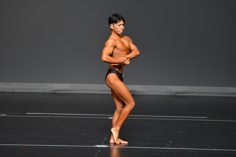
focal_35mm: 315
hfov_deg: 6.5
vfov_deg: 4.4
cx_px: 118
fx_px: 2064
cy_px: 78
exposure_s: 1/400
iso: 2500
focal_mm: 210
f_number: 5.6
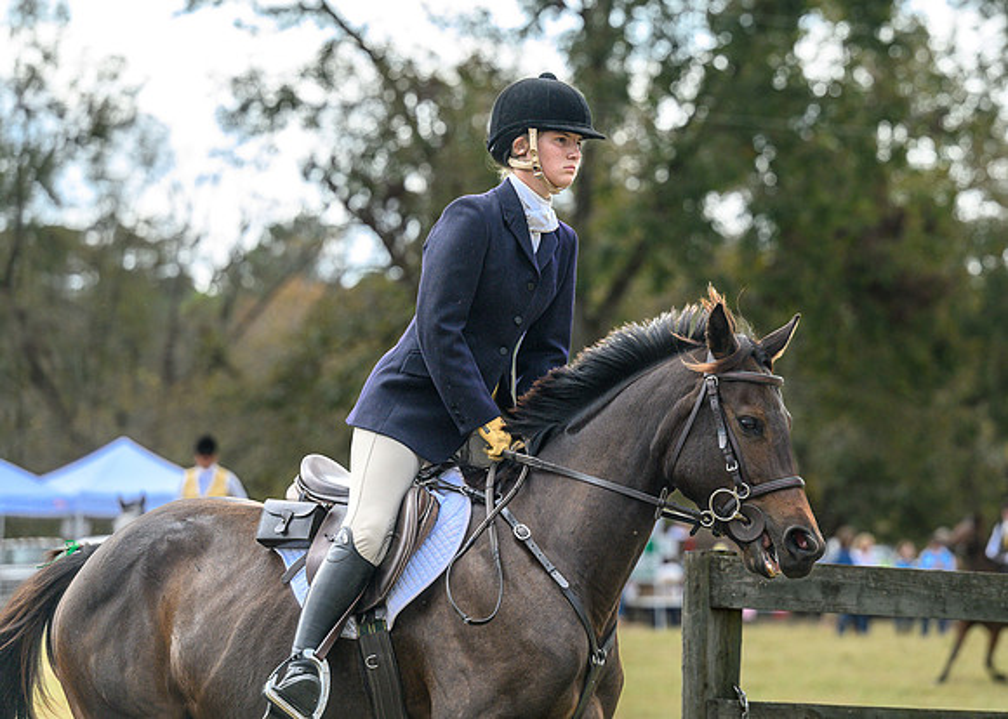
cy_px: 300
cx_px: 593
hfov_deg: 13.2
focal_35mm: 152
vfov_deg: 9.4
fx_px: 4364
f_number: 3.5
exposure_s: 1/1000
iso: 640
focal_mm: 125
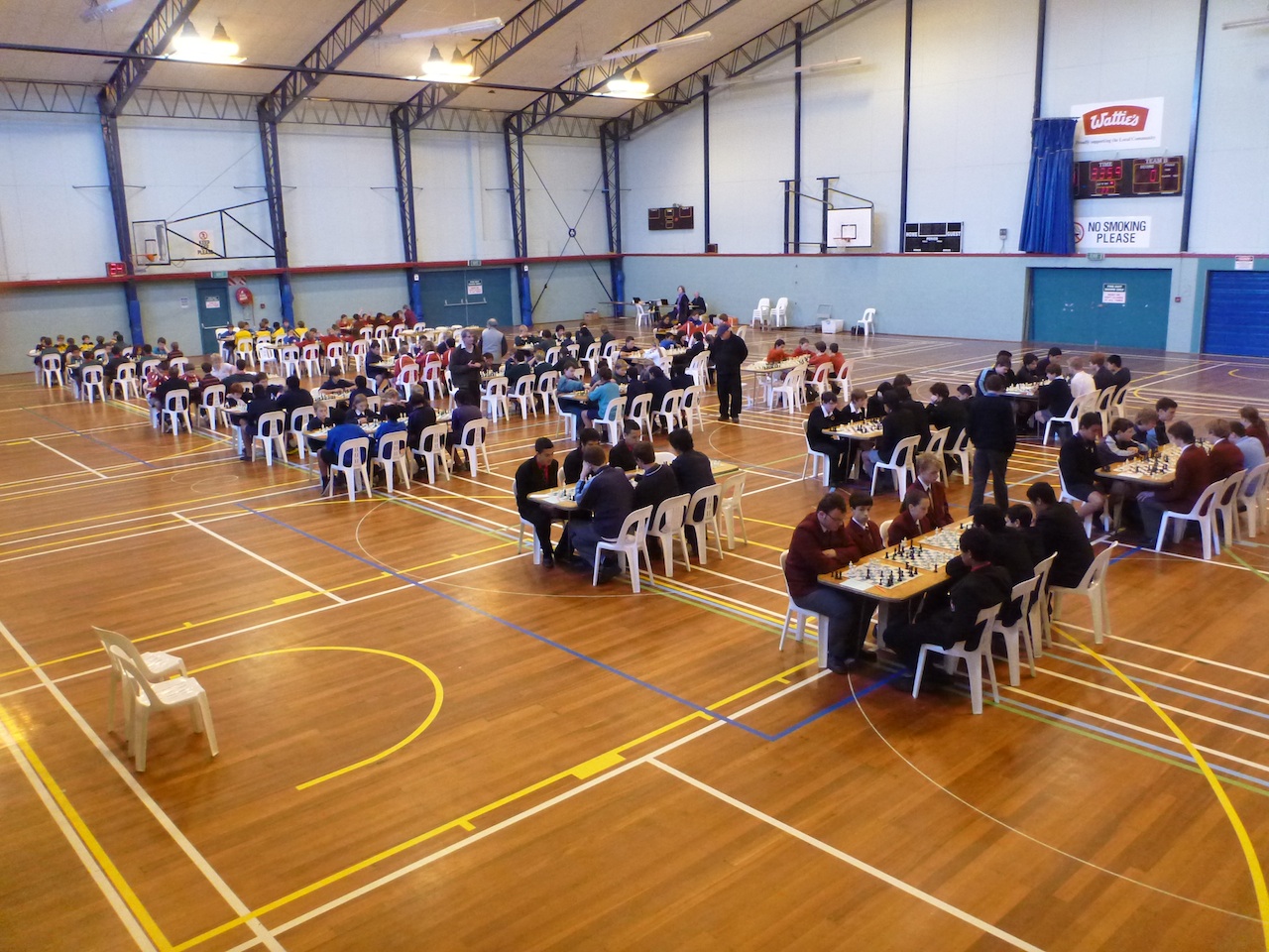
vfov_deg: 49.7
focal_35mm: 28
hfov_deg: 63.4
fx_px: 1026
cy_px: 476
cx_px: 634
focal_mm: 4.9
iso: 800
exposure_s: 1/40
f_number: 3.3
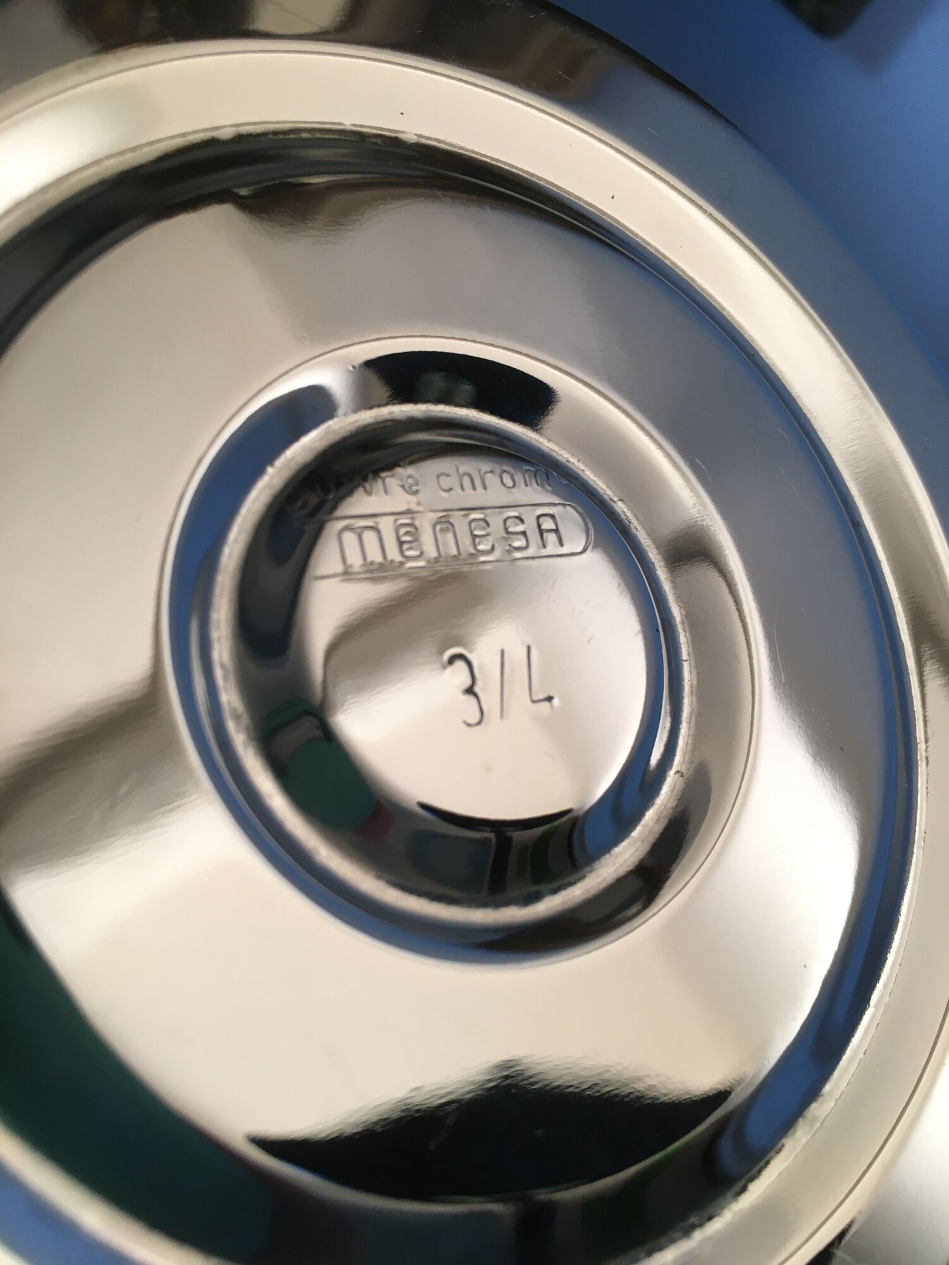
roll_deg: -40.0
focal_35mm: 29
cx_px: 474
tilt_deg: -34.0
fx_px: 1060
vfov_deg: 61.7
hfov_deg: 48.2
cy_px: 632
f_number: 2.2
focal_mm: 4.15
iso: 25
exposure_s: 1/33
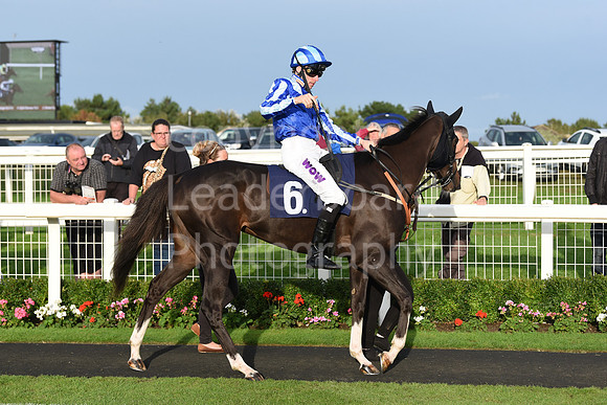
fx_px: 1433
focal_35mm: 85
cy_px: 202
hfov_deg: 23.9
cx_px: 304
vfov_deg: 16.1
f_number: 4.5
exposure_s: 1/2000
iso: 640
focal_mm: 85
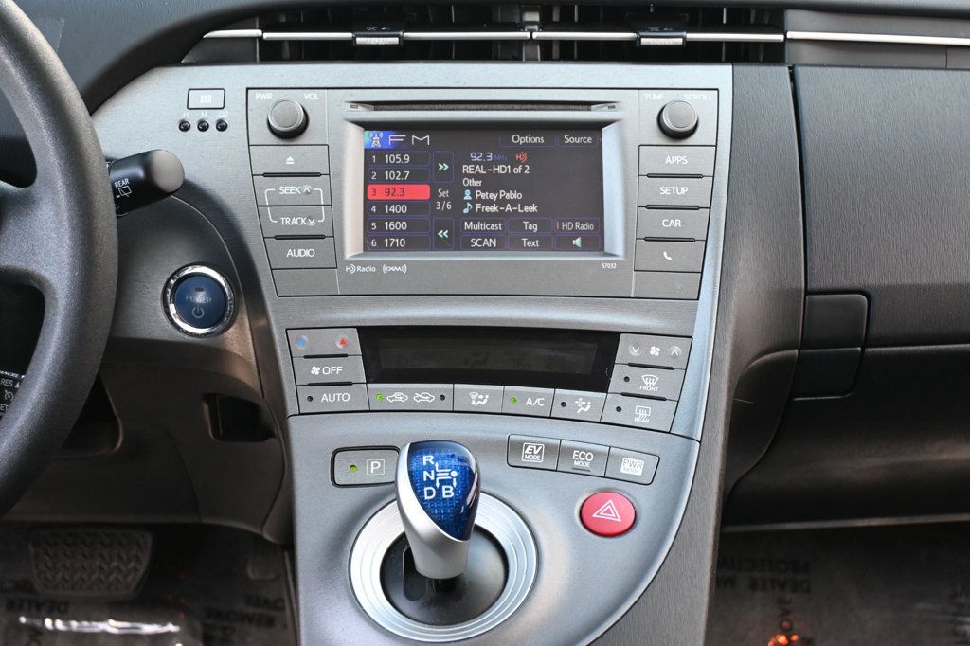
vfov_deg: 27.6
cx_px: 485
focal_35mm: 49
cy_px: 323
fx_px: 1313
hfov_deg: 40.5
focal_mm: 32.5
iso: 1400
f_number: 5
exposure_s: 1/125
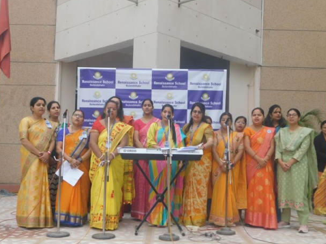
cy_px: 125
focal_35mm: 42
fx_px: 395
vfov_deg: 34.3
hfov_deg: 44.8
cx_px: 159
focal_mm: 7.1
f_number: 3.6
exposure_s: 1/125
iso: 125
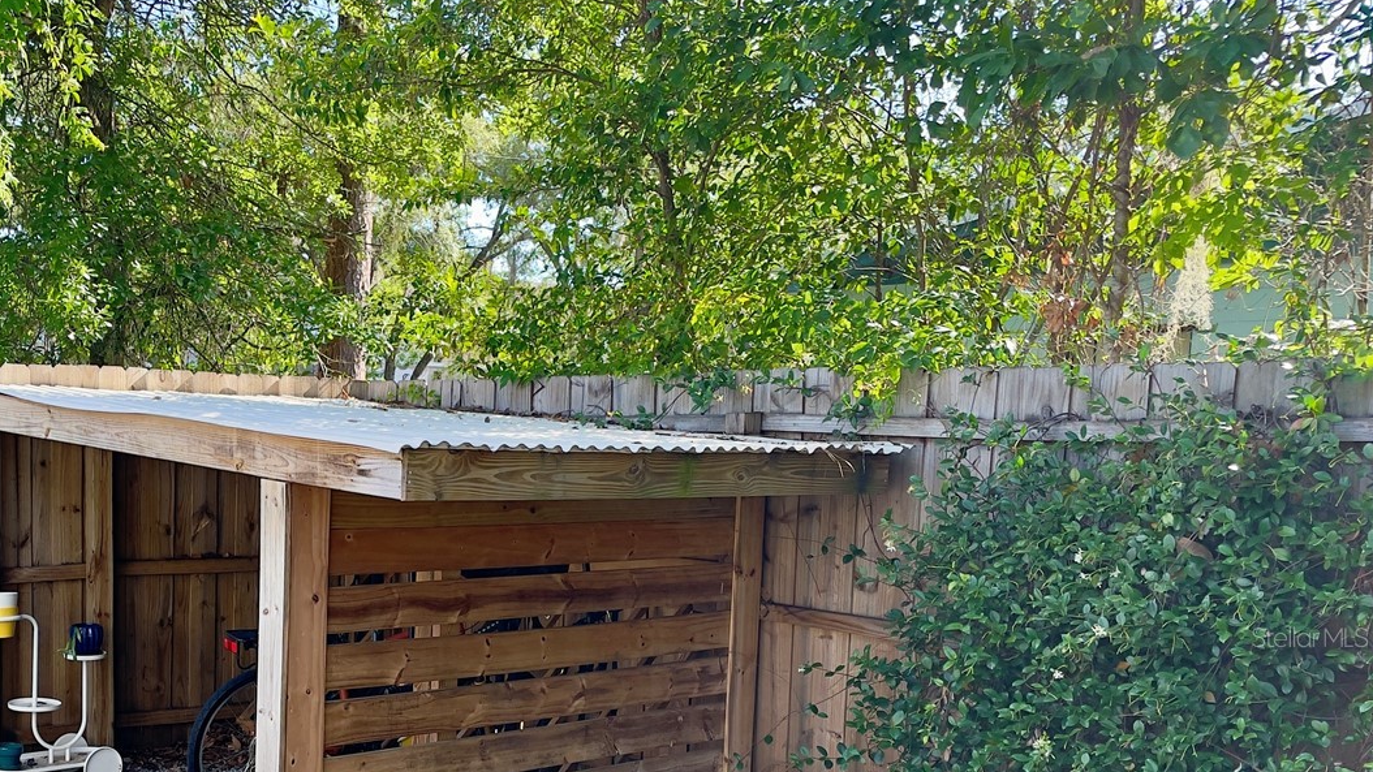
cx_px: 332
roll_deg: -1.0
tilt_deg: -7.1
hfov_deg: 45.6
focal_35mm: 43
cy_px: 637
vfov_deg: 27.1
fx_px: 1566
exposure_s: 1/321
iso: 32
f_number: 1.6
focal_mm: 4.2
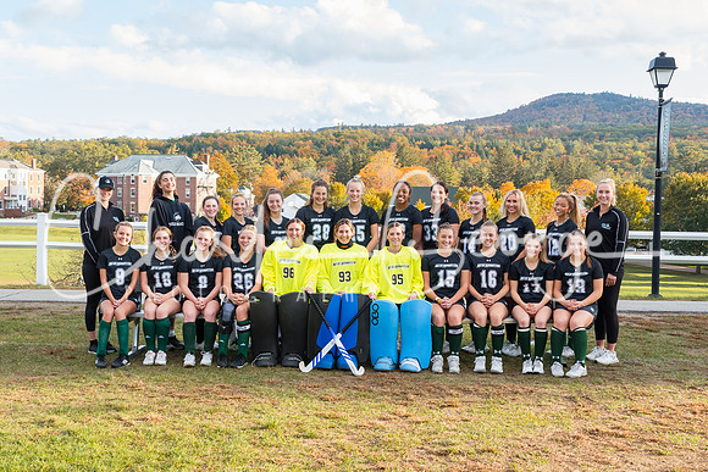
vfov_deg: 31.9
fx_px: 828
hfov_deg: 46.3
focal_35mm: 42
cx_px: 327
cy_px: 239
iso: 320
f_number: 7.1
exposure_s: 1/100
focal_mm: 24
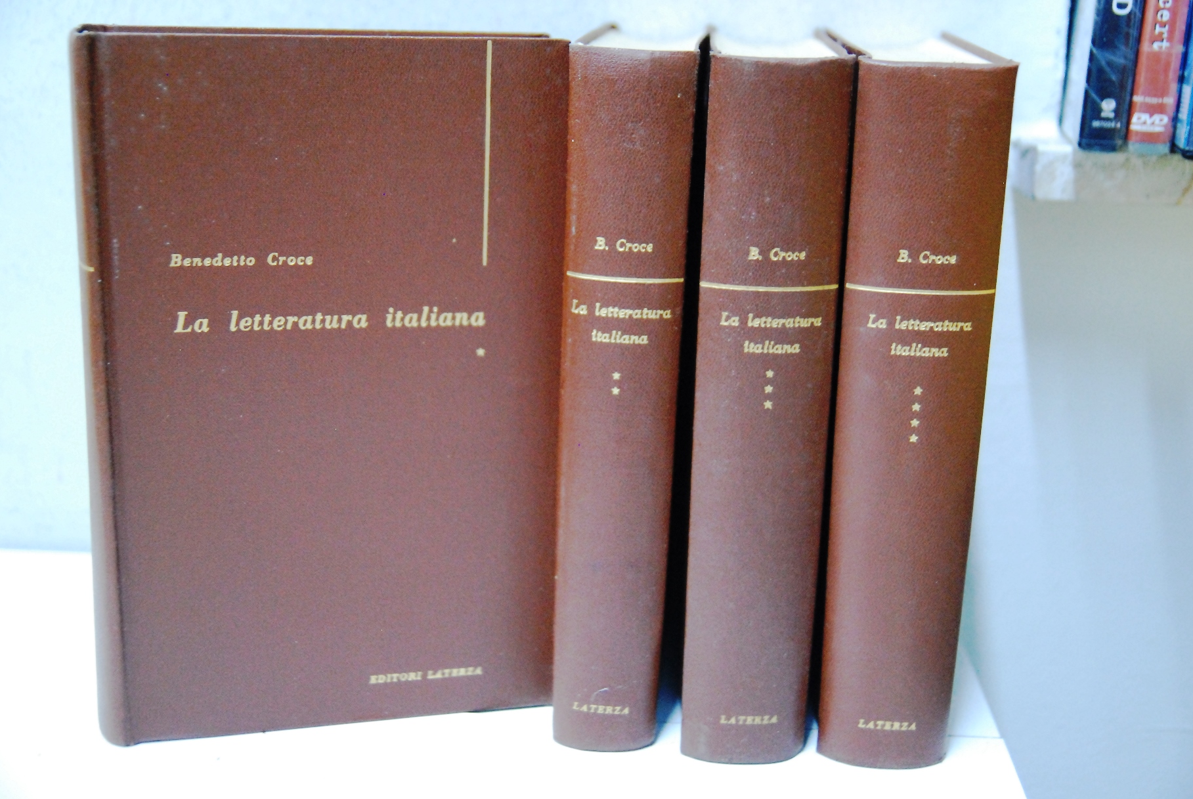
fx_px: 1644
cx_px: 603
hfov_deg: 39.9
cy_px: 404
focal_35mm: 50
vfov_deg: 27.3
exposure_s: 1/40
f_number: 2.8
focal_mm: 31
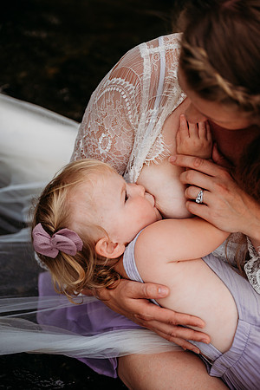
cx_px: 130
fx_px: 672
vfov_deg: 32.4
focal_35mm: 62
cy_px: 195
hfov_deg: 21.9
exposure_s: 1/1000
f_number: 2.8
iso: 500
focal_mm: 62
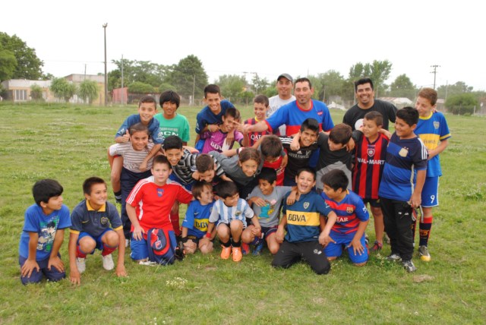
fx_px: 486
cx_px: 243
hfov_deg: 53.1
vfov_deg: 36.9
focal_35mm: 36
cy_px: 162
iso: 200
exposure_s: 1/60
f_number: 5.6
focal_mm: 24
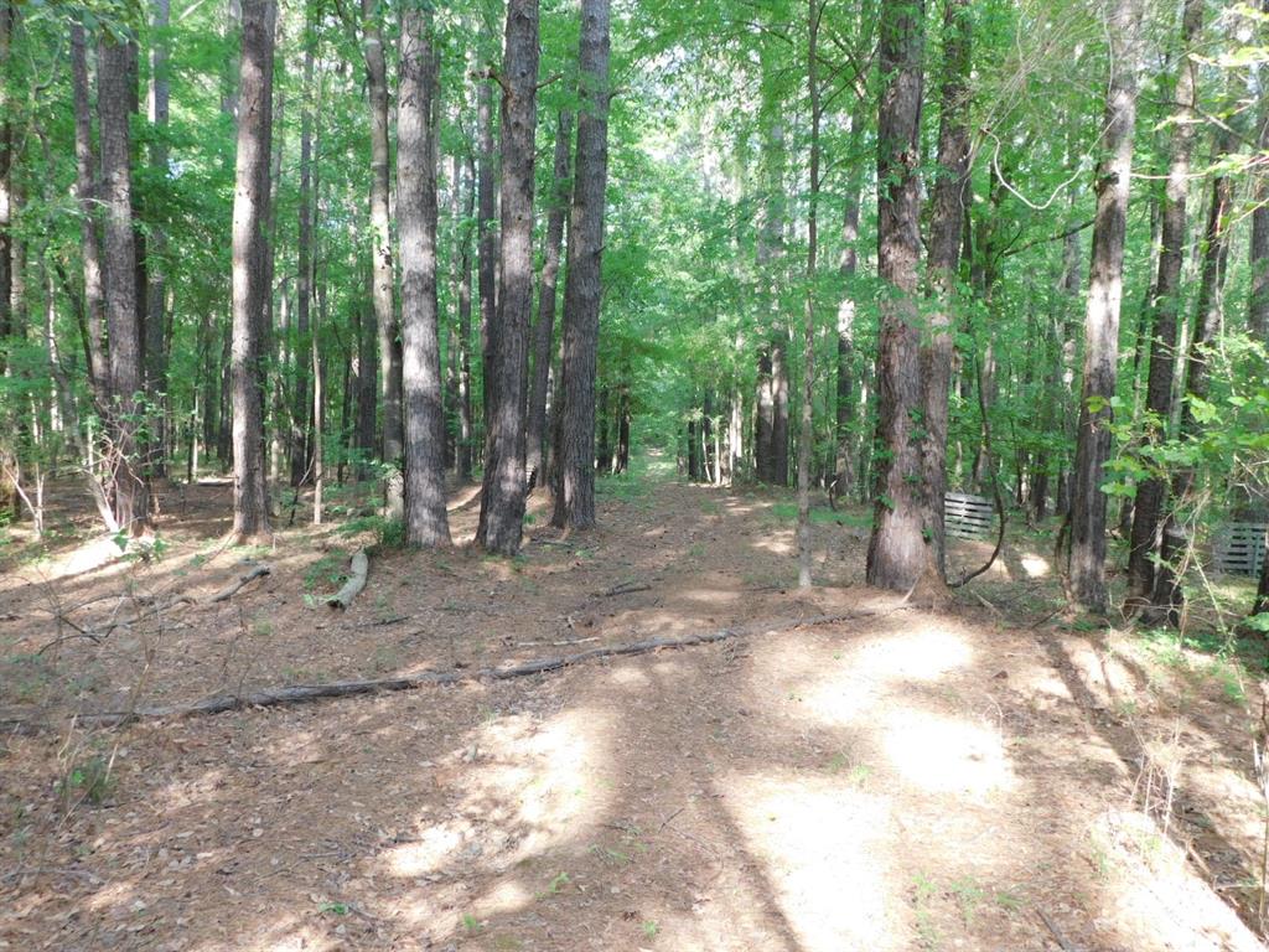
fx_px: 1100
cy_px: 476
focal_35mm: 30
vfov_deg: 46.8
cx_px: 634
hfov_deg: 60.0
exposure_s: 1/50
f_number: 3.2
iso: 125
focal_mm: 5.3
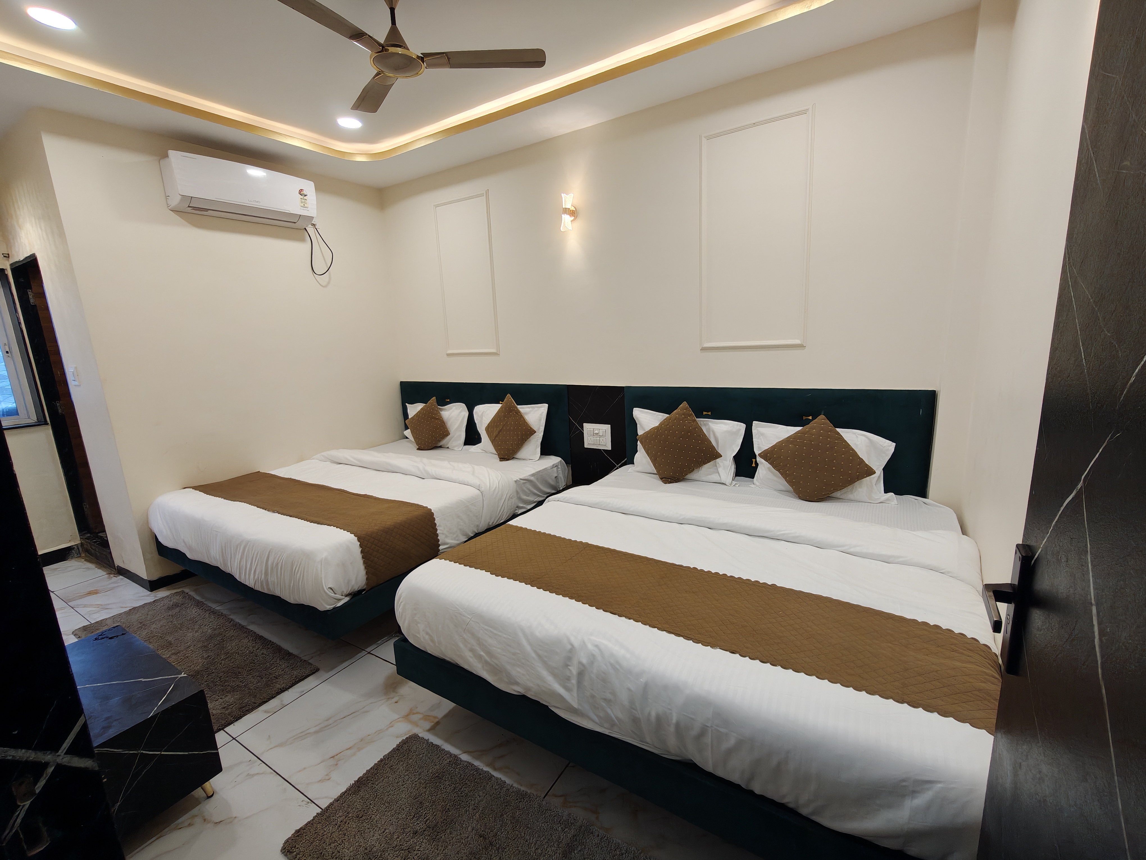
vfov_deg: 94.5
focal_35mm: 12
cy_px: 430
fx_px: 397
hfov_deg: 110.5
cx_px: 573
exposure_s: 1/100
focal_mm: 2.31
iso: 1503
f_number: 2
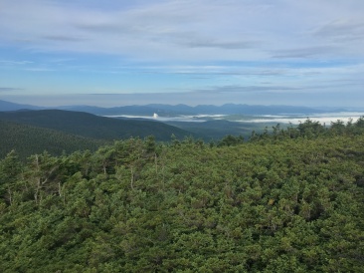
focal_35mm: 29
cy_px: 136
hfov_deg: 61.7
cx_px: 182
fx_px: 305
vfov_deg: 48.2
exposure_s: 1/927
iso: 25
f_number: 2.2
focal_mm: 4.15
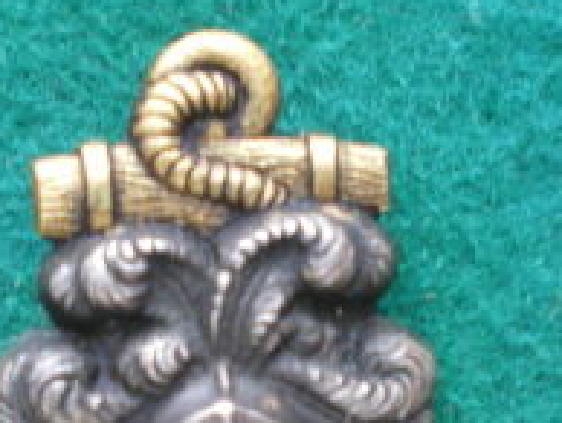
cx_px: 249
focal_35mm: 94
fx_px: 1528
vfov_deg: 15.2
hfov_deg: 20.8
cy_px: 507
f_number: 3.1
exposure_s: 1/30
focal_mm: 6.3
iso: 400
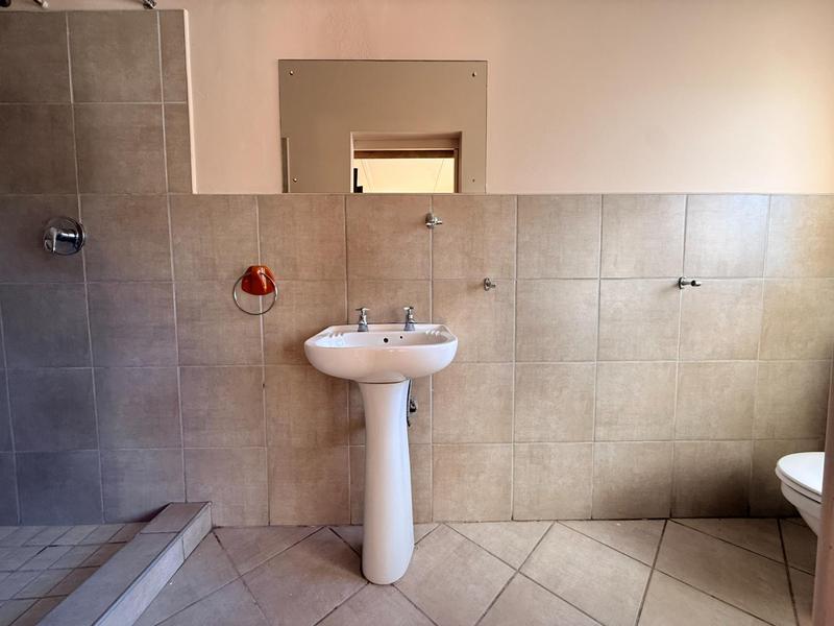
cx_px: 417
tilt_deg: -4.9
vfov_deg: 85.7
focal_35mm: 14
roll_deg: +0.0
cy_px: 313
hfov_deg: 102.1
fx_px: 337
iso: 160
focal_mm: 2.22
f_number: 2.2
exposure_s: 1/99
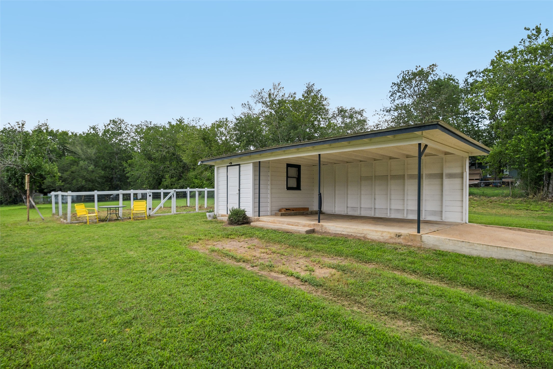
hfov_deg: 90.0
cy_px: 184
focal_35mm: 18
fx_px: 276
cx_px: 276
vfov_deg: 67.4
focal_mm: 12
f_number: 8
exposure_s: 1/640
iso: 400
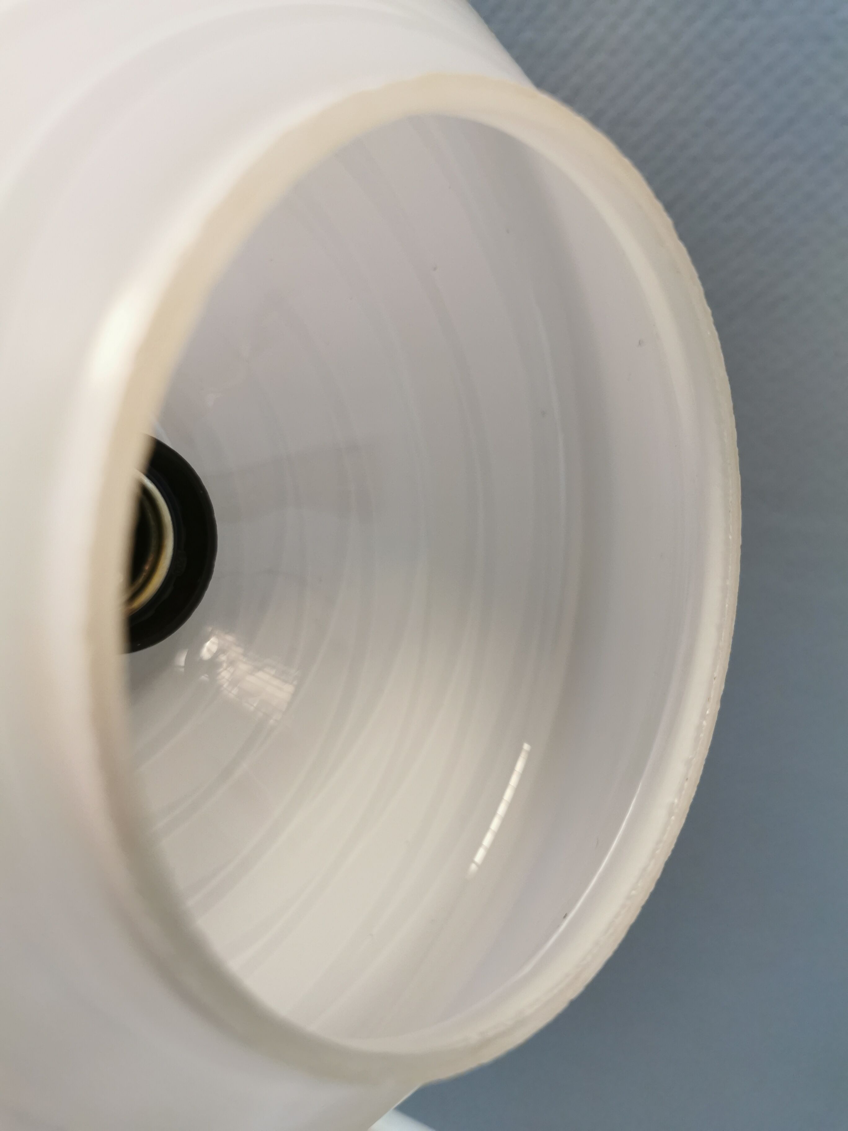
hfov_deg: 51.4
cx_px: 424
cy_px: 566
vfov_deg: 65.3
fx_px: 882
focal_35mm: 27
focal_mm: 5.56
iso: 200
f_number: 1.6
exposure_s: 1/100
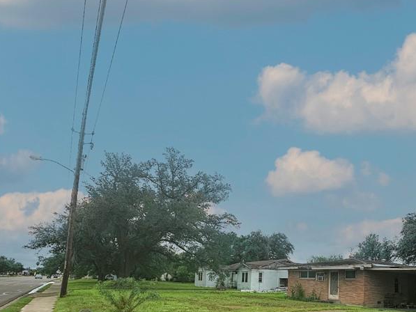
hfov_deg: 70.3
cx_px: 263
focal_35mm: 24
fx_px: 288
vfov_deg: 52.8
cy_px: 253
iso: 40
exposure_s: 1/1150
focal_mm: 2.22
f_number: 2.2
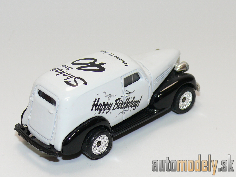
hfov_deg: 19.1
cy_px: 88
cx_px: 118
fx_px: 702
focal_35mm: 103
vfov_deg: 14.4
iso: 100
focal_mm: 13.6
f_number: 4
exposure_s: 1/30
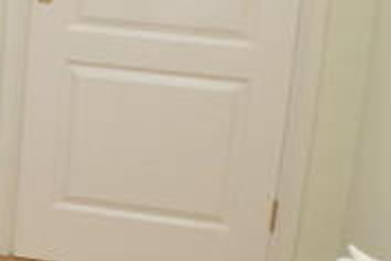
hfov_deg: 15.1
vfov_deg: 11.1
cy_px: 2
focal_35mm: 122
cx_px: -247
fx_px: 1325
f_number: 8
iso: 200
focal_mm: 22
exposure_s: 1/10
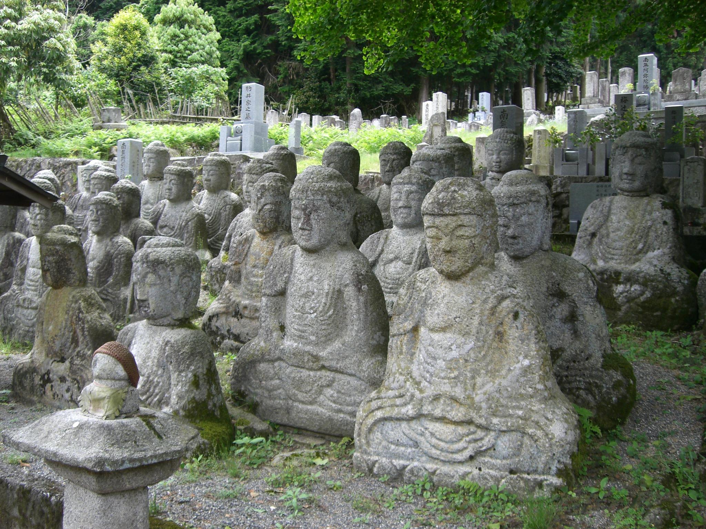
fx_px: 775
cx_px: 353
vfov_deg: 37.7
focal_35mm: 38
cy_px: 264
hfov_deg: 49.0
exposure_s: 1/160
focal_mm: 6.2
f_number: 2.7
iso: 50
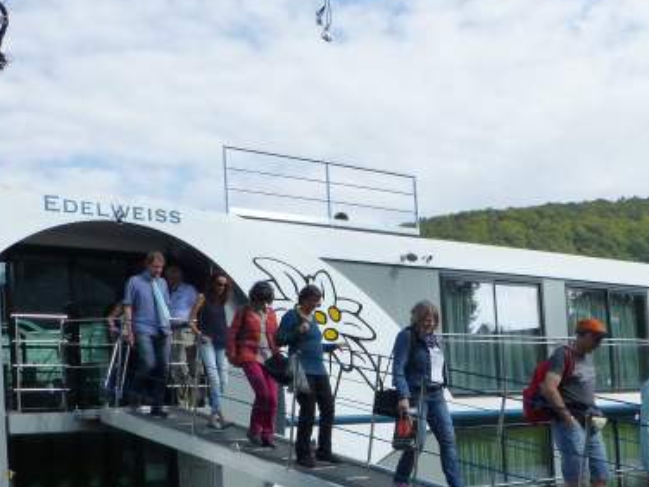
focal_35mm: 51
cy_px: 409
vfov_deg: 27.8
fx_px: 956
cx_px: 399
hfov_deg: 37.3
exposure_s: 1/640
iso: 160
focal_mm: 4.3
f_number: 4
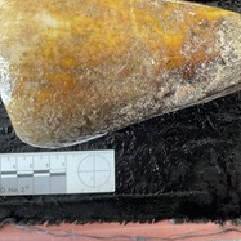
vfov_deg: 34.9
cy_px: 74
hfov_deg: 35.2
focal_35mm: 48
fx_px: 378
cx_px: 149
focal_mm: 3
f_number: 1.8
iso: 125
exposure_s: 1/60
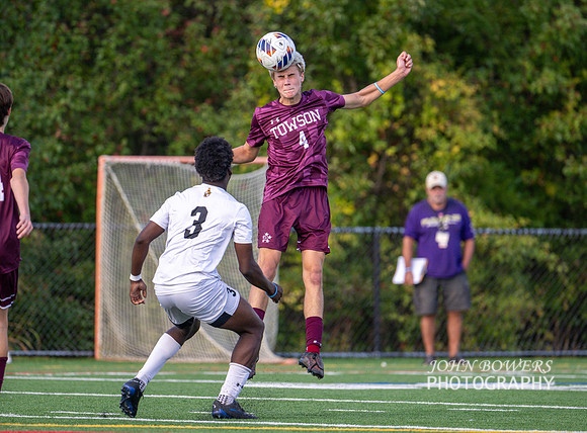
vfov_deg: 3.0
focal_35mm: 499
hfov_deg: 4.0
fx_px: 8406
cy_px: 200
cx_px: 278
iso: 560
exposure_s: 1/1600
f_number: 4.5
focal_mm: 400
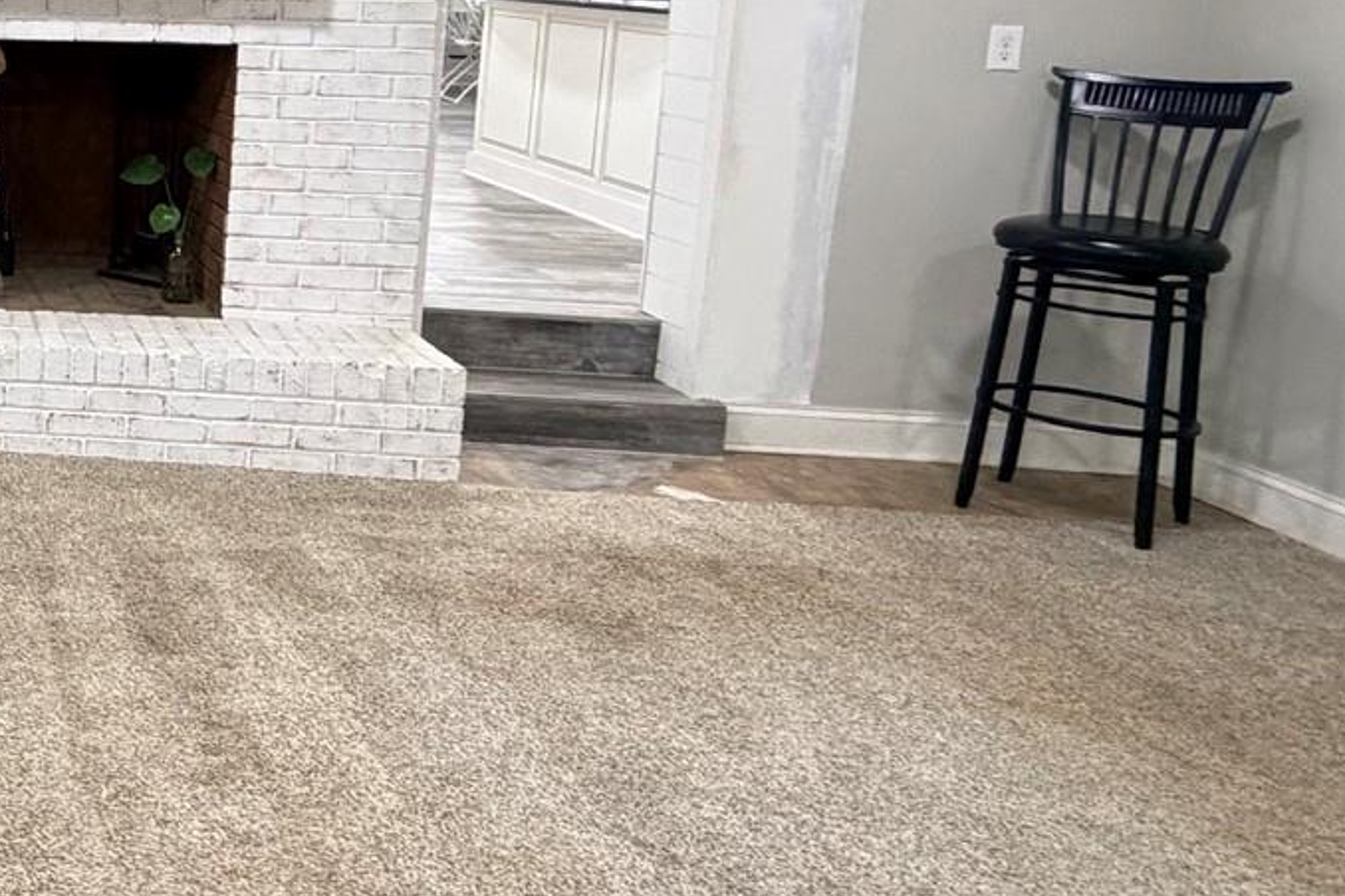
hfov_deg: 33.4
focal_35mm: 44
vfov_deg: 29.5
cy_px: 121
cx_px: -375
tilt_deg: -6.5
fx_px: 1644
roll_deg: -0.9
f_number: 2.2
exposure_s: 1/60
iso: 400
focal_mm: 2.22
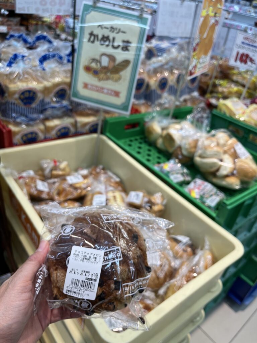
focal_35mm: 26
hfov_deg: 53.1
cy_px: 172
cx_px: 128
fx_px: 257
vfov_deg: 67.3
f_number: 1.6
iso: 32
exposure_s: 1/144
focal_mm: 5.1
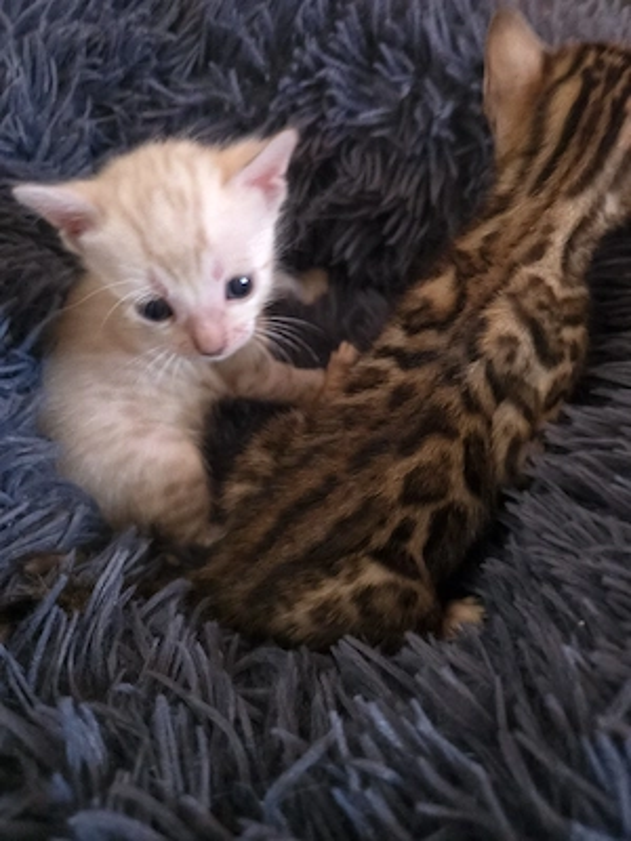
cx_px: 316
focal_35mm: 23
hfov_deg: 58.9
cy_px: 420
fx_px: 559
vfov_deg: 73.9
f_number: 1.7
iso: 1250
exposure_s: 1/24
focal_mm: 6.3
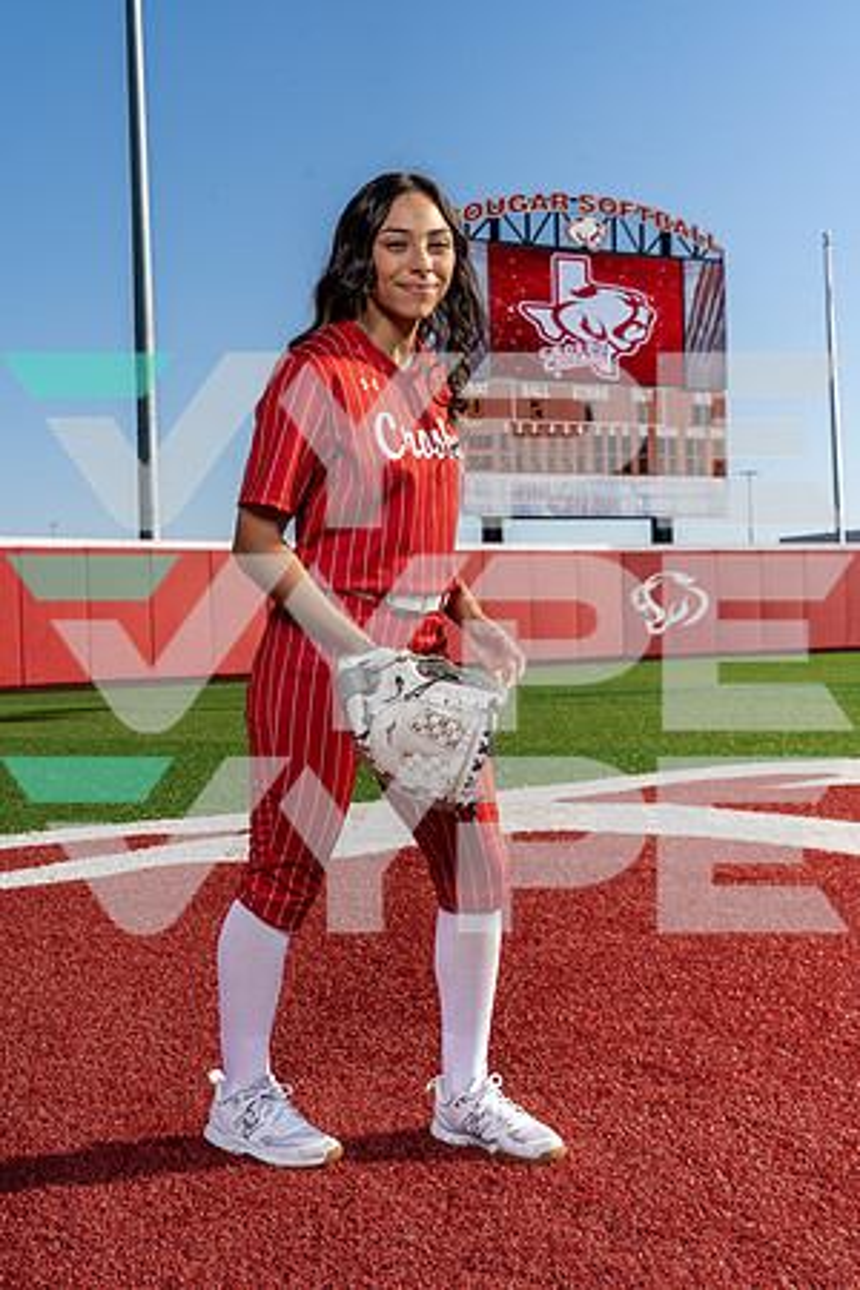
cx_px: 430
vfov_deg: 45.4
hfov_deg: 31.2
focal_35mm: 43
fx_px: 1541
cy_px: 645
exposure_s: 1/250
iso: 100
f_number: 8
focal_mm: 43
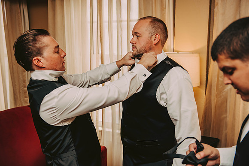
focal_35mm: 40
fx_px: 277
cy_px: 83
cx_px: 124
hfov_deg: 48.4
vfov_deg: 33.4
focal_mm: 40
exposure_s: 1/250
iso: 800
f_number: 3.2
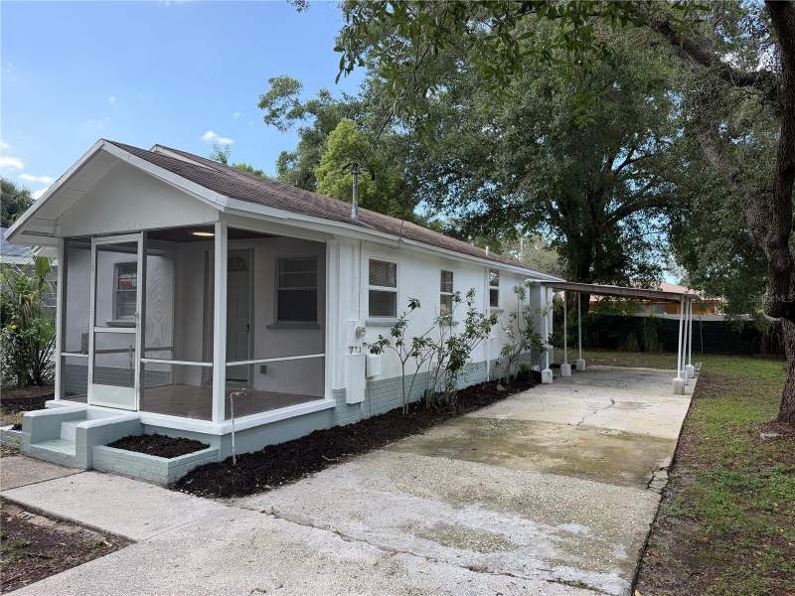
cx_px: 398
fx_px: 551
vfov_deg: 56.8
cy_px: 298
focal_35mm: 24
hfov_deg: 71.6
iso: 100
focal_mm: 6.76
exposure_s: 1/931
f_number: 1.78
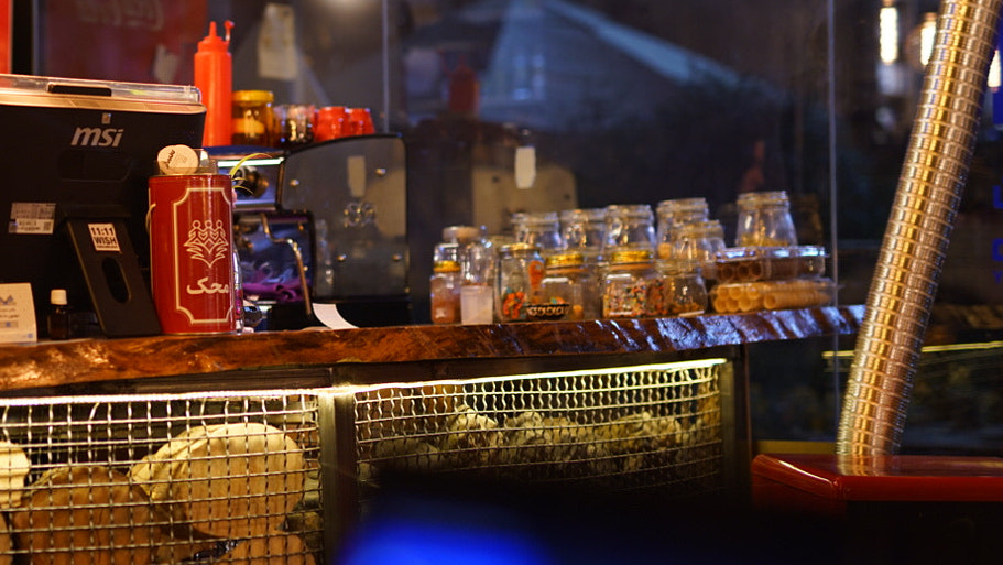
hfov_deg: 22.7
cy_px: 202
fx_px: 2447
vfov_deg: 13.2
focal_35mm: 92
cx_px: 150
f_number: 1.7
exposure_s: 1/50
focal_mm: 50
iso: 400
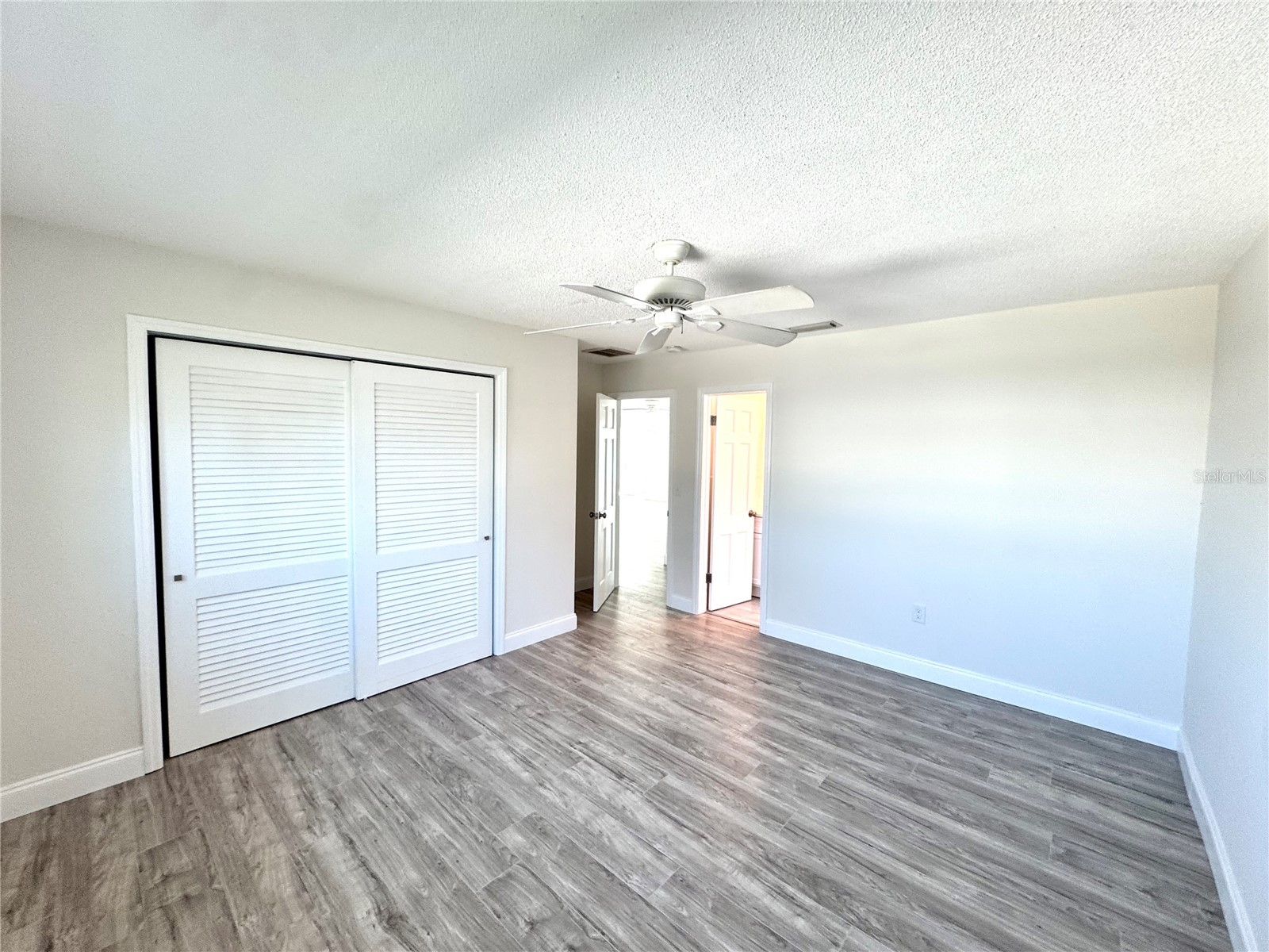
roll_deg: -2.5
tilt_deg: -2.0
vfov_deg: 85.7
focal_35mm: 14
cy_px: 476
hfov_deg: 102.1
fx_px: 513
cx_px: 634
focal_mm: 2.22
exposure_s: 1/120
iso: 80
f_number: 2.2
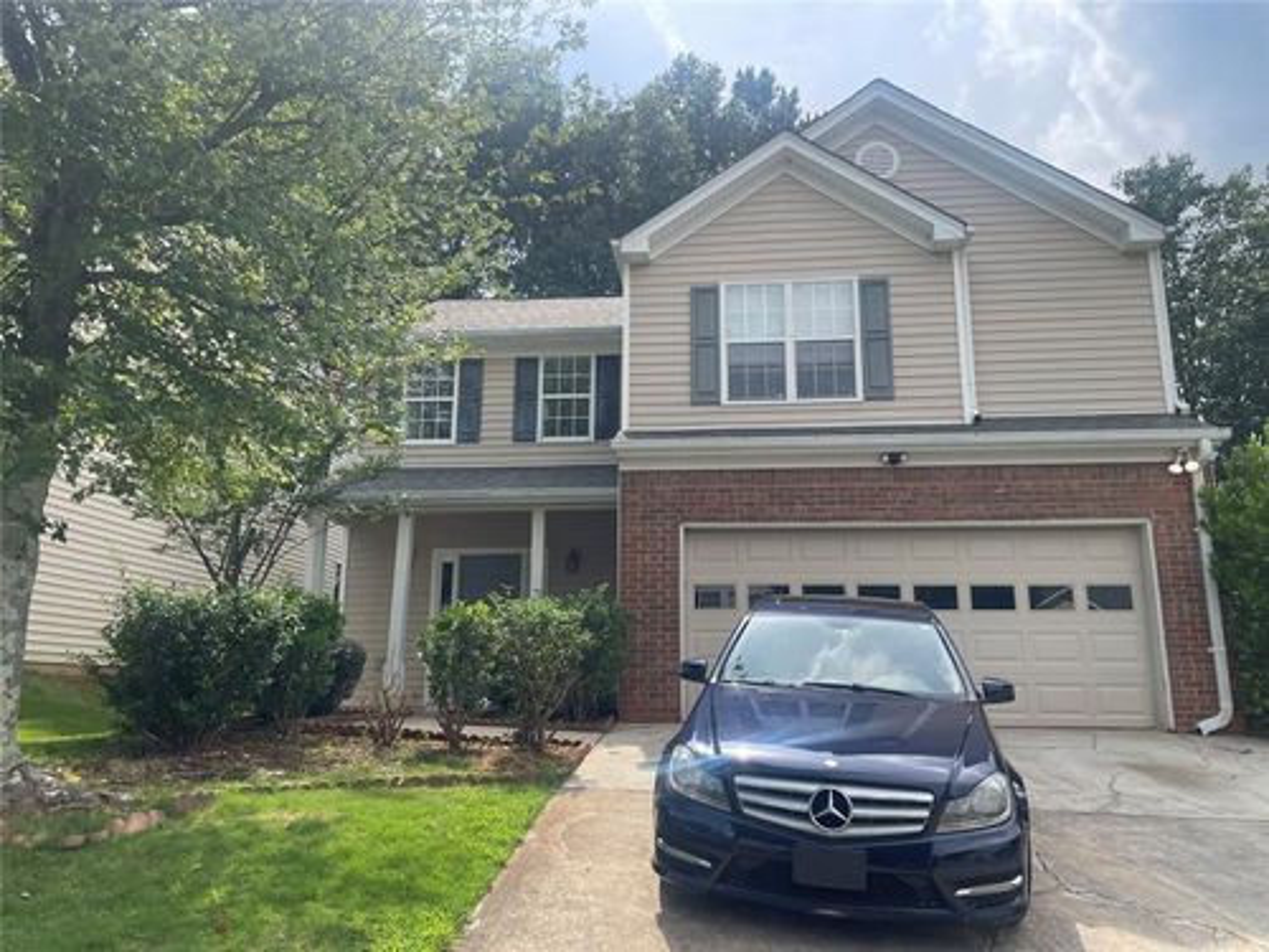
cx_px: 634
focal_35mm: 26
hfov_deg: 67.3
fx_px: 953
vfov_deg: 53.1
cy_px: 476
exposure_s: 1/2212
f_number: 1.6
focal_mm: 4.2
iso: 32
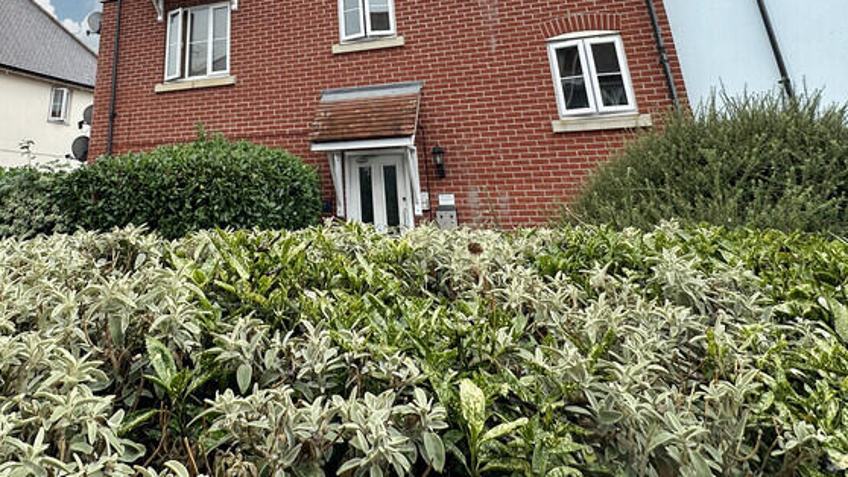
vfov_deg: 35.6
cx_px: 283
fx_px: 630
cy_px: -46
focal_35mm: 28
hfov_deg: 66.1
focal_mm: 2.22
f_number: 2.2
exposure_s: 1/318
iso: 40
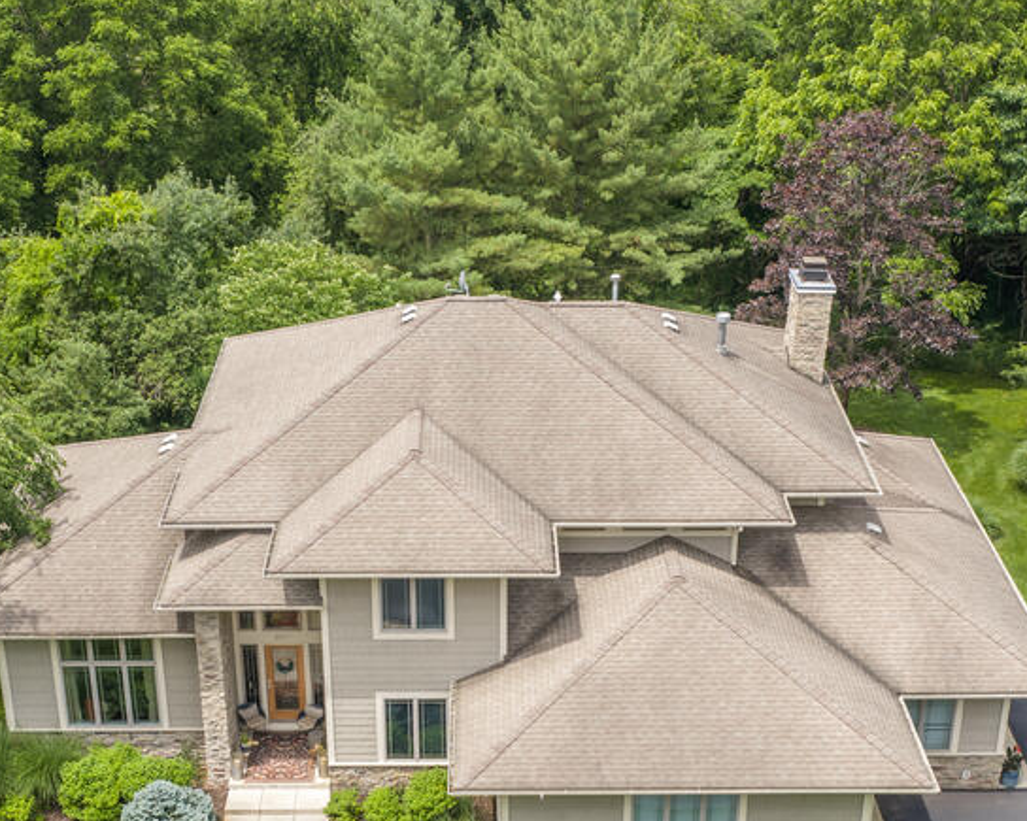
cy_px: 659
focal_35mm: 58
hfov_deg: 32.5
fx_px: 1763
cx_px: 459
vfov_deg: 25.8
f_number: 5.6
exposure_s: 1/80
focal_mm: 14.45
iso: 100
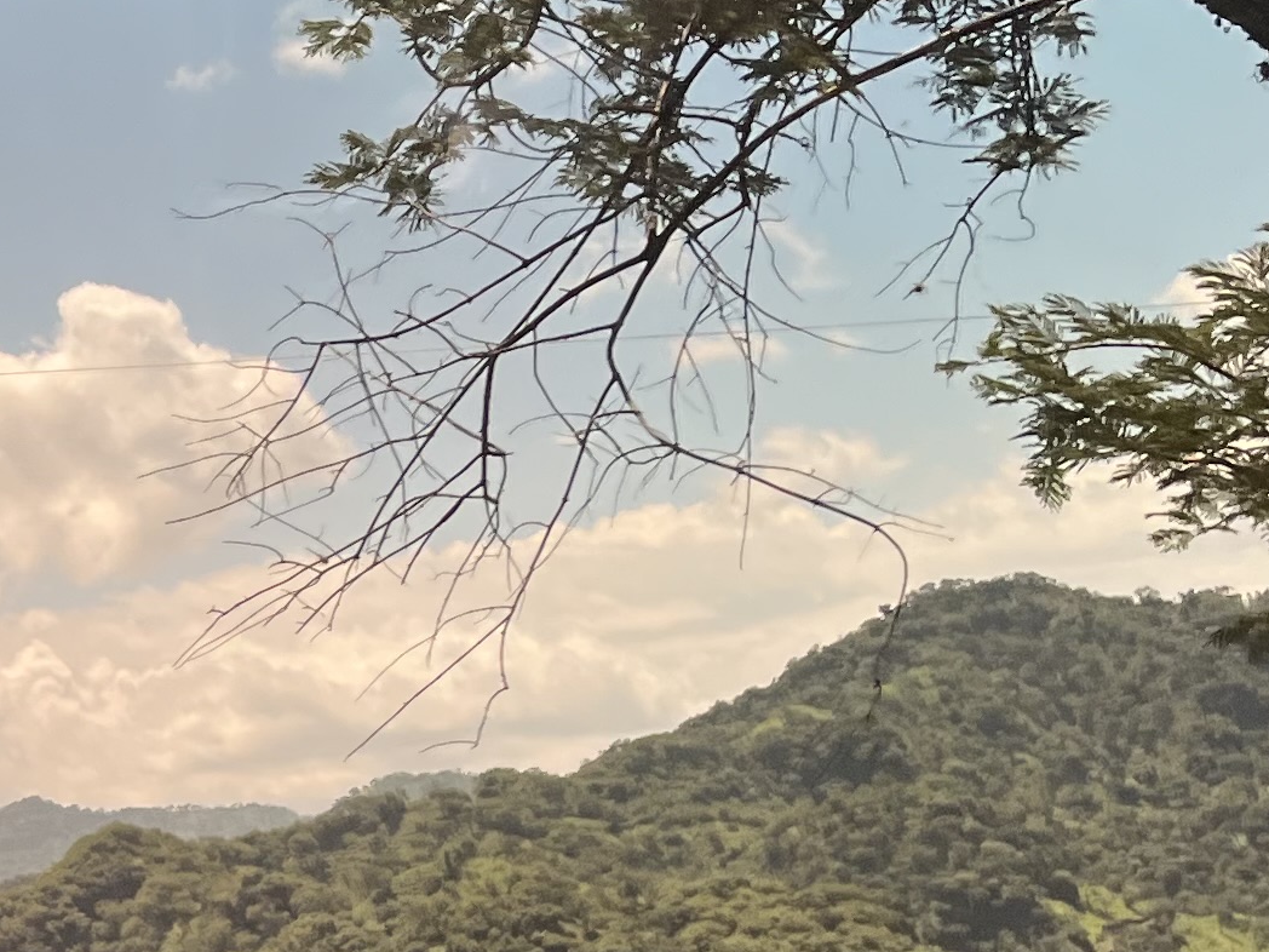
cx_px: -408
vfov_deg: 14.4
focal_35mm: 100
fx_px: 3666
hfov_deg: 18.2
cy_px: 1126
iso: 40
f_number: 1.6
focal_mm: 5.1
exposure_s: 1/121
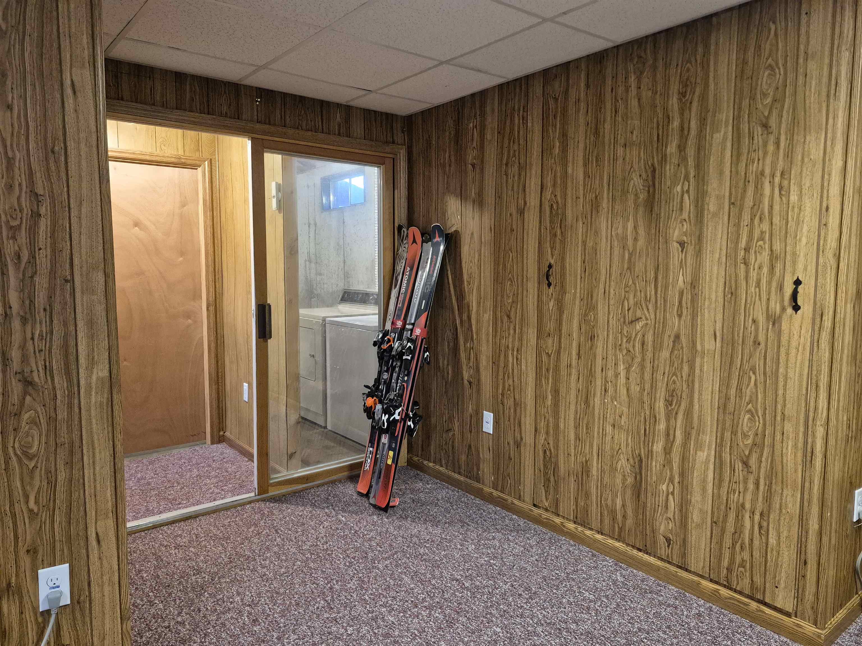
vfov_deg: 58.9
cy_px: 323
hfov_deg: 73.9
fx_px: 573
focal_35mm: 23
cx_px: 431
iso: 1000
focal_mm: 5.4
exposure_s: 1/120
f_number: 1.8
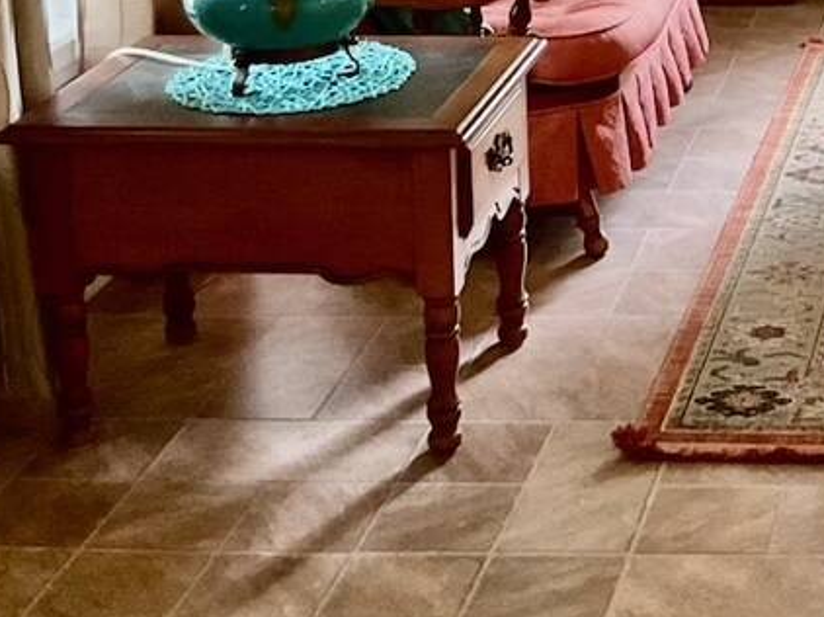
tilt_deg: -9.9
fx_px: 2094
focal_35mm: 88
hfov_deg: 20.7
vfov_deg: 15.8
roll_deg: +1.6
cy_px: -207
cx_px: 1006
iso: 250
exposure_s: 1/40
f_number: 1.8
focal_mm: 3
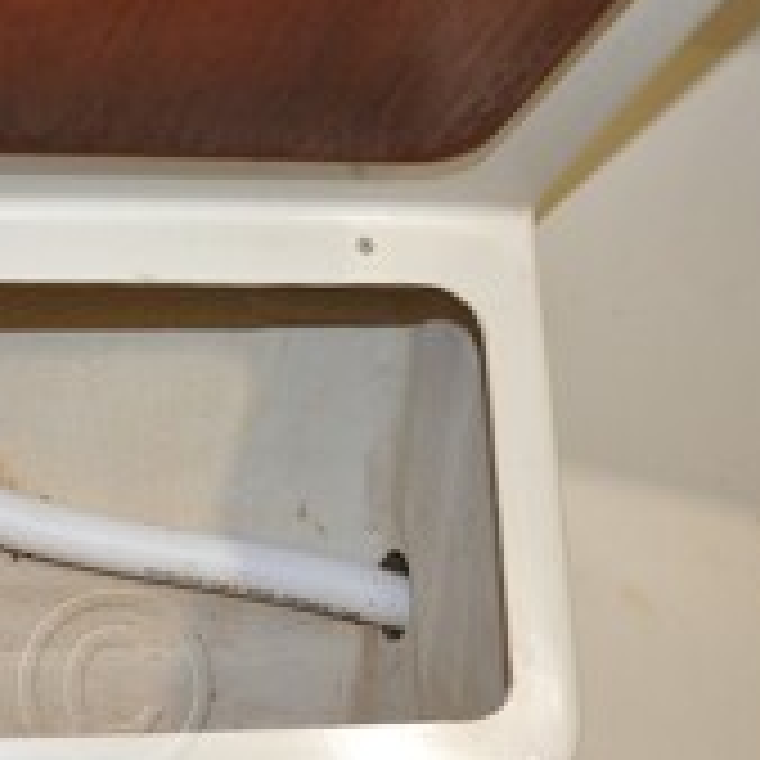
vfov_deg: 30.0
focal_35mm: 57
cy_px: 396
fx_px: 1416
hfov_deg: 29.1
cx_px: 117
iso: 800
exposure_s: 1/60
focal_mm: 18
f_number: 3.5
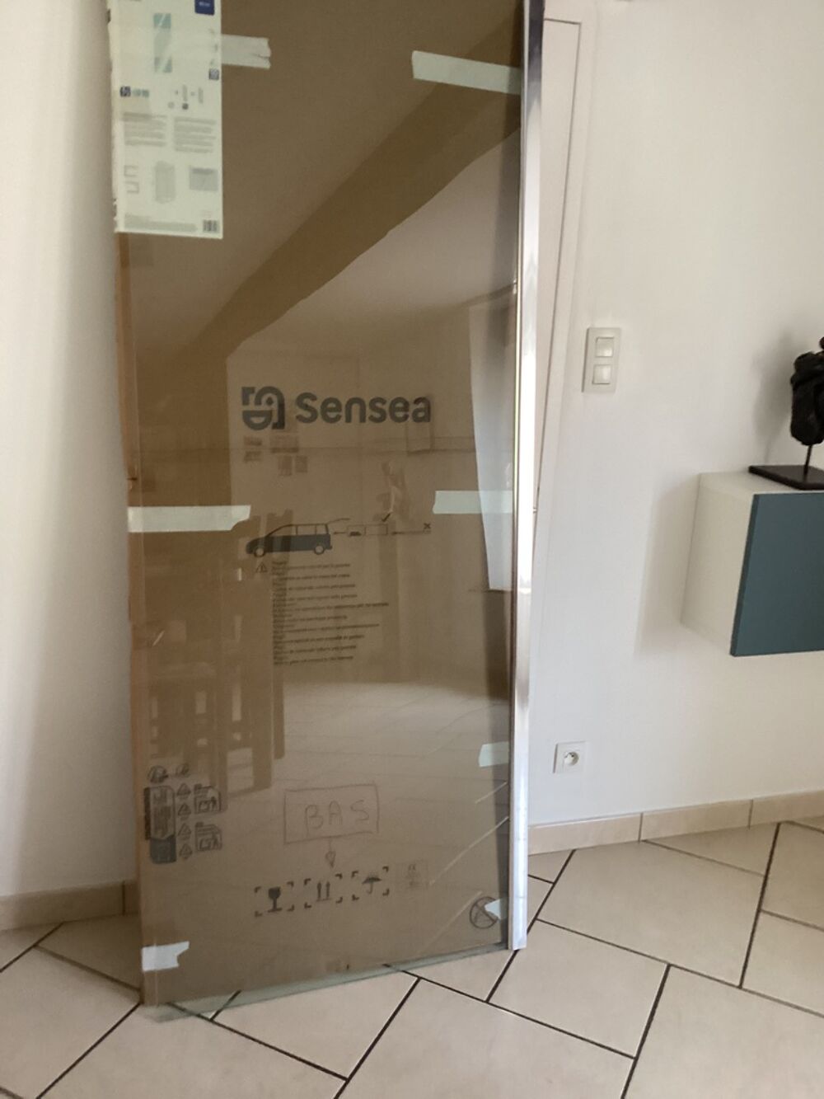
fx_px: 984
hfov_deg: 45.4
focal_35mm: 31
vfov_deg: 58.3
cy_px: 550
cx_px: 412
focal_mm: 3.3
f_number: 2.4
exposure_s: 1/60
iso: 320
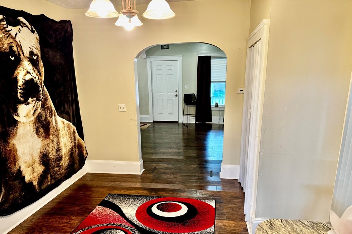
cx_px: 173
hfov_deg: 69.4
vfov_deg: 49.3
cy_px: 136
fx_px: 254
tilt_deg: -14.8
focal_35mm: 26
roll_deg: +0.6
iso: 320
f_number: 1.78
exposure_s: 1/60
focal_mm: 6.76
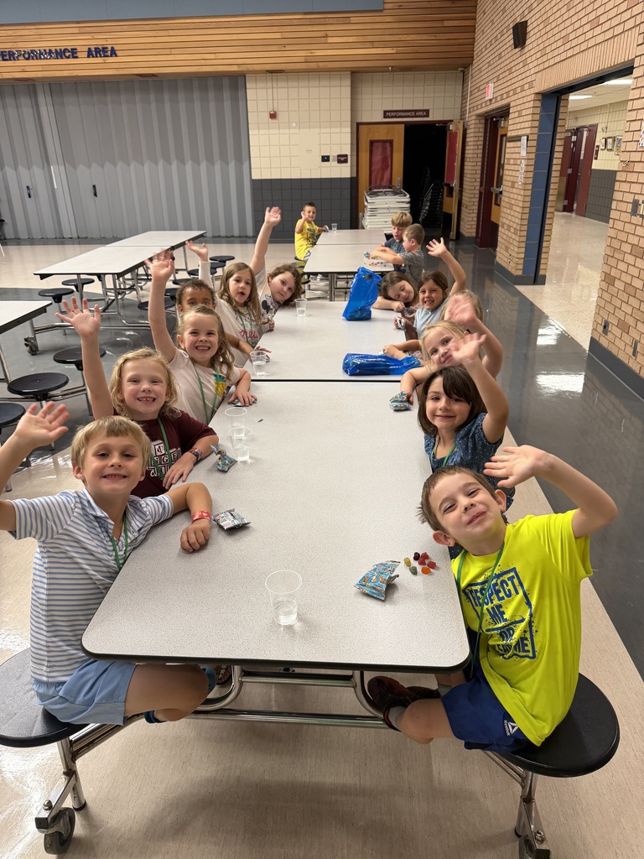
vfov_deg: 71.6
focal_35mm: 24
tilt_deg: -23.9
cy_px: 430
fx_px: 595
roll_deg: +1.1
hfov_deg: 56.8
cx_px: 322
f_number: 1.78
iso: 200
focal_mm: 6.76
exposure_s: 1/78
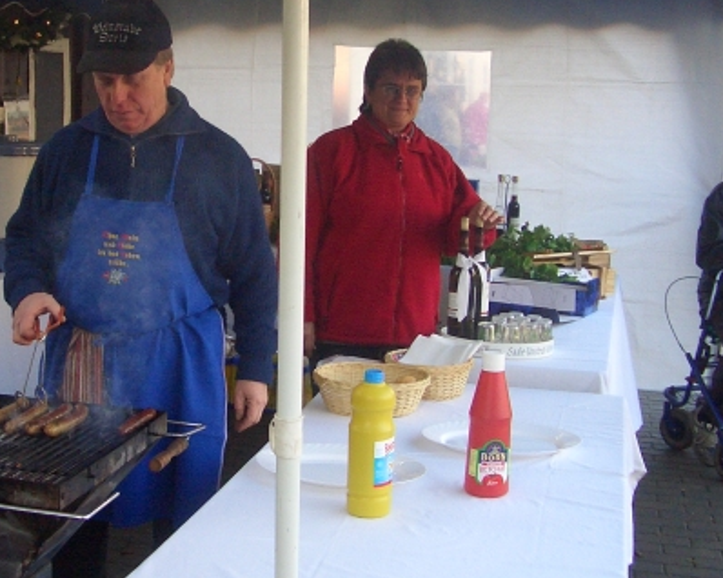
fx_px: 1176
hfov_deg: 33.8
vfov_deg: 27.5
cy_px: 227
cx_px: 225
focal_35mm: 55
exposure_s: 1/400
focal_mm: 5.8
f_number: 2.6
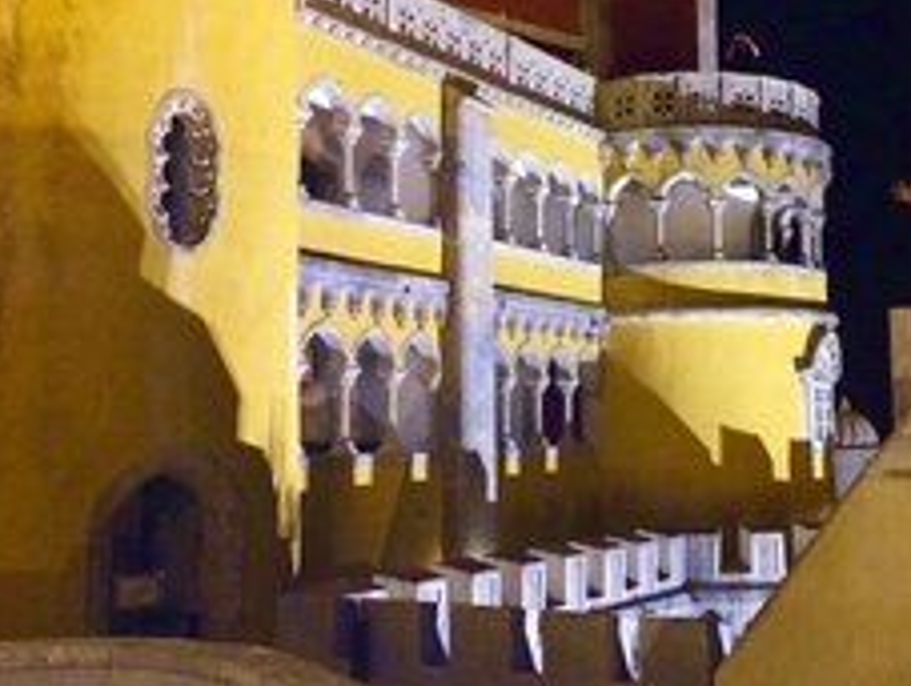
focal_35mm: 51
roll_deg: +1.7
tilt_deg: +6.0
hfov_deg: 36.7
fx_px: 1344
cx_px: 658
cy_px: 269
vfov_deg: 28.6
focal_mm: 4.15
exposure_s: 1/17
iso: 400
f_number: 2.2
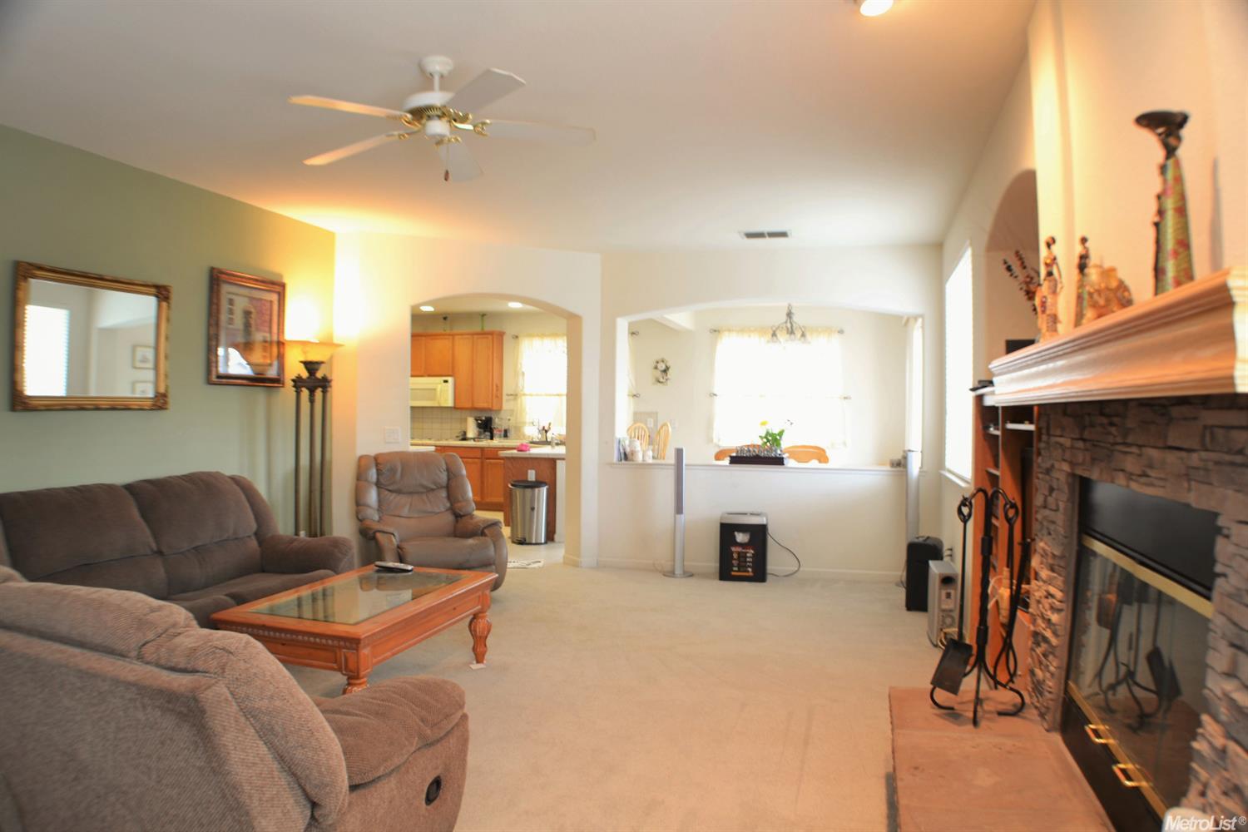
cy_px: 416
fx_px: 1040
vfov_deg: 43.6
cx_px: 624
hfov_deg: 61.9
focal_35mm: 30
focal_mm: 20
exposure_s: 1/2.5
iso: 100
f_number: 3.8
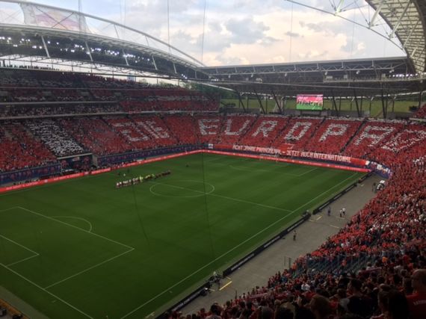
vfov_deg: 48.2
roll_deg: -1.7
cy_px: 160
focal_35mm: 29
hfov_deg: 61.7
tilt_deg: -10.3
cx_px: 213
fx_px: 357
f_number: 2.2
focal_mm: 4.15
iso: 25
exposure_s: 1/273
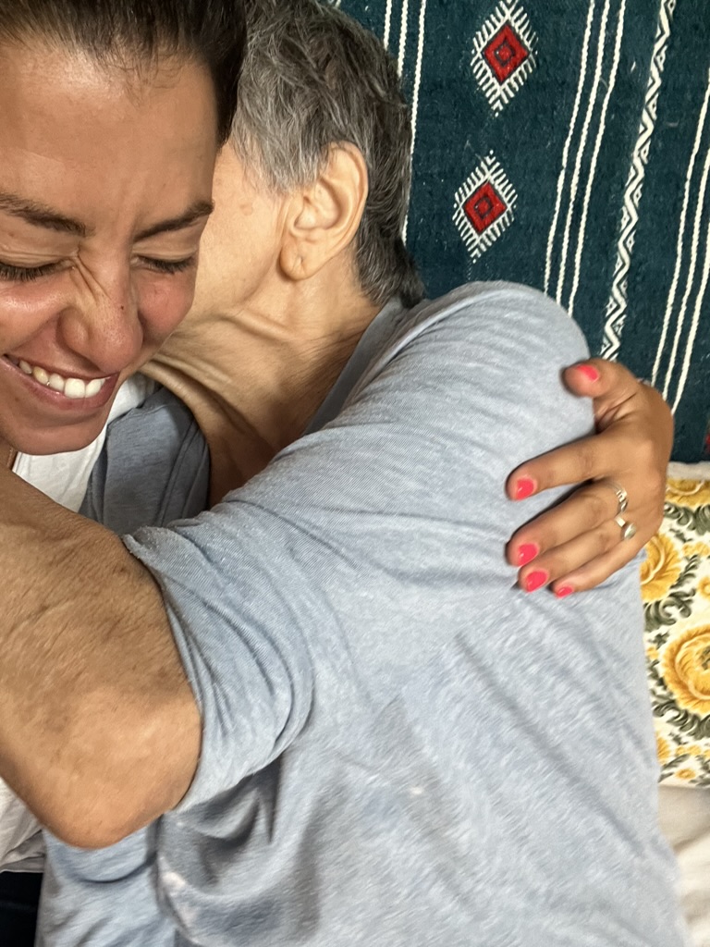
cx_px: 355
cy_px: 474
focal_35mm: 30
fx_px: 820
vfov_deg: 60.0
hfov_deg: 46.8
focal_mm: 2.71
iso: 250
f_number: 2.2
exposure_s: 1/60
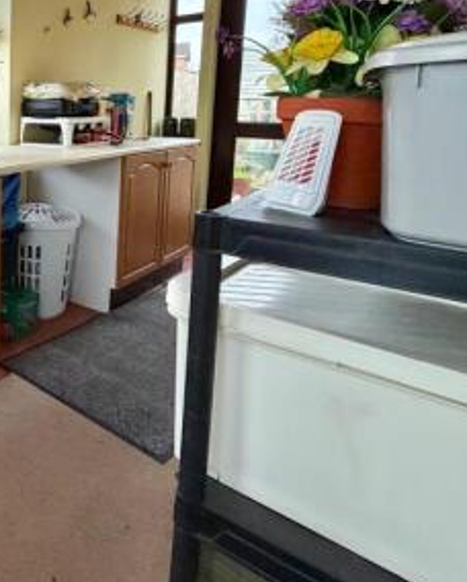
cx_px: -71
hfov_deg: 39.8
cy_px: 167
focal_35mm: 28
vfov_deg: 59.7
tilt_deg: -7.9
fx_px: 483
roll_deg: +0.1
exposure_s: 1/50
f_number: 2.2
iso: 320
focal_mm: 2.22
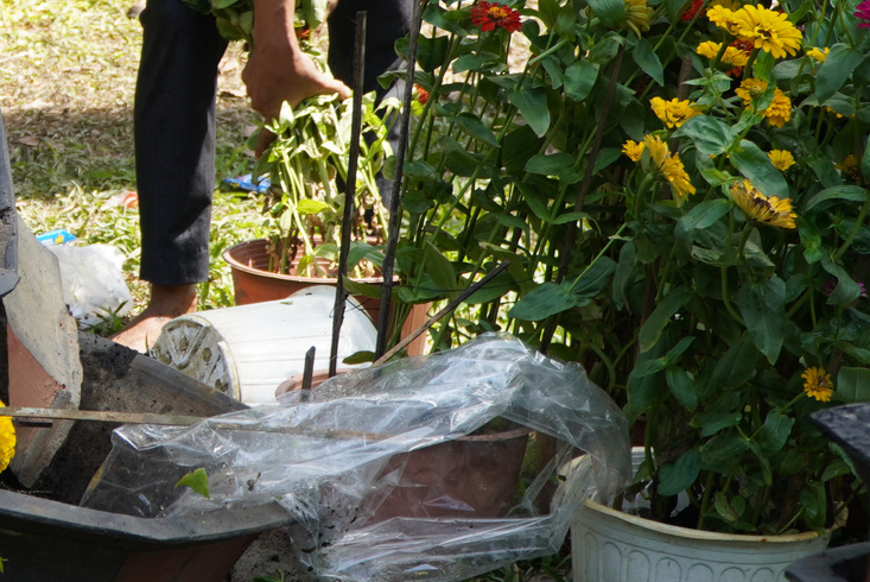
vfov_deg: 10.4
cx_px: -131
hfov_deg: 15.2
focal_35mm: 131
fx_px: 3168
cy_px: 96
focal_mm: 32
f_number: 4
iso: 100
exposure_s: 1/160
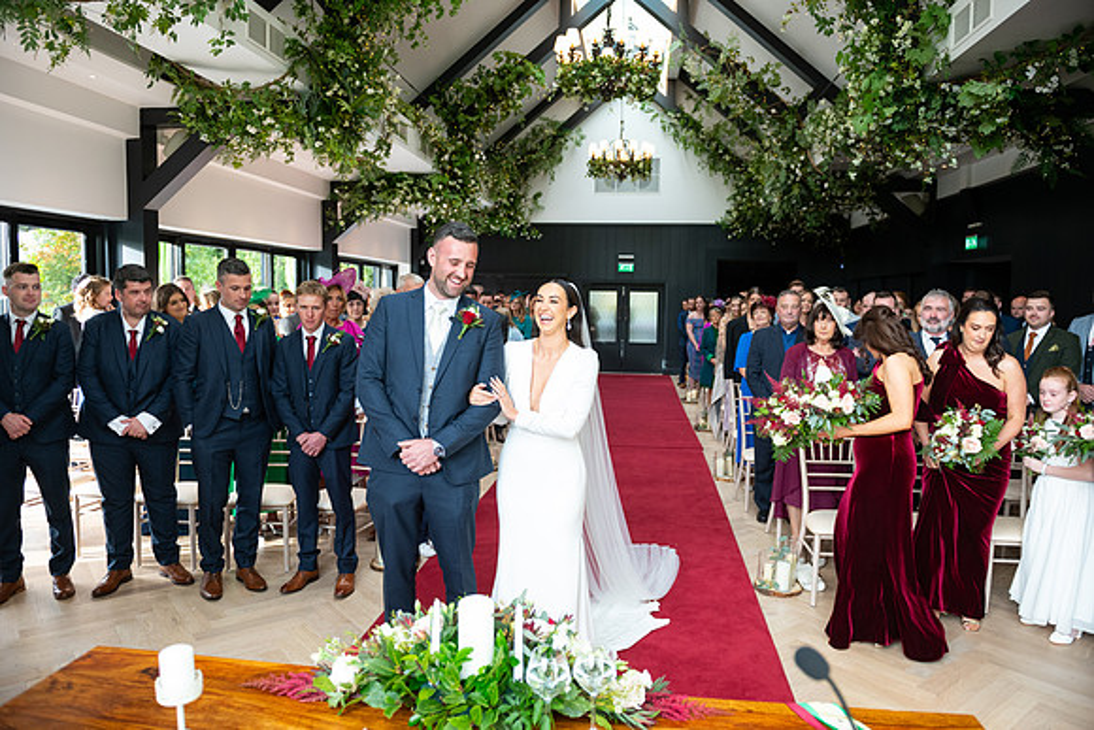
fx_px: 729
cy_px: 365
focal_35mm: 24
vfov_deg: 53.2
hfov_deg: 73.7
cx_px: 547
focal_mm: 24
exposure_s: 1/160
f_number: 3.5
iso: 640
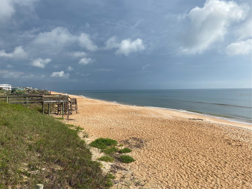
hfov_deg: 67.3
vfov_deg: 53.1
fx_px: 189
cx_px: 126
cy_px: 94
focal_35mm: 26
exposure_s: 1/5495
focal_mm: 4.25
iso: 32
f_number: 1.8
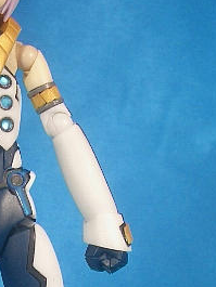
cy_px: 238
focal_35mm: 99
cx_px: -23
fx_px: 823
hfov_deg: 14.6
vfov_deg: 19.6
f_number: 2.8
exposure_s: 1/60
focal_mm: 6.8
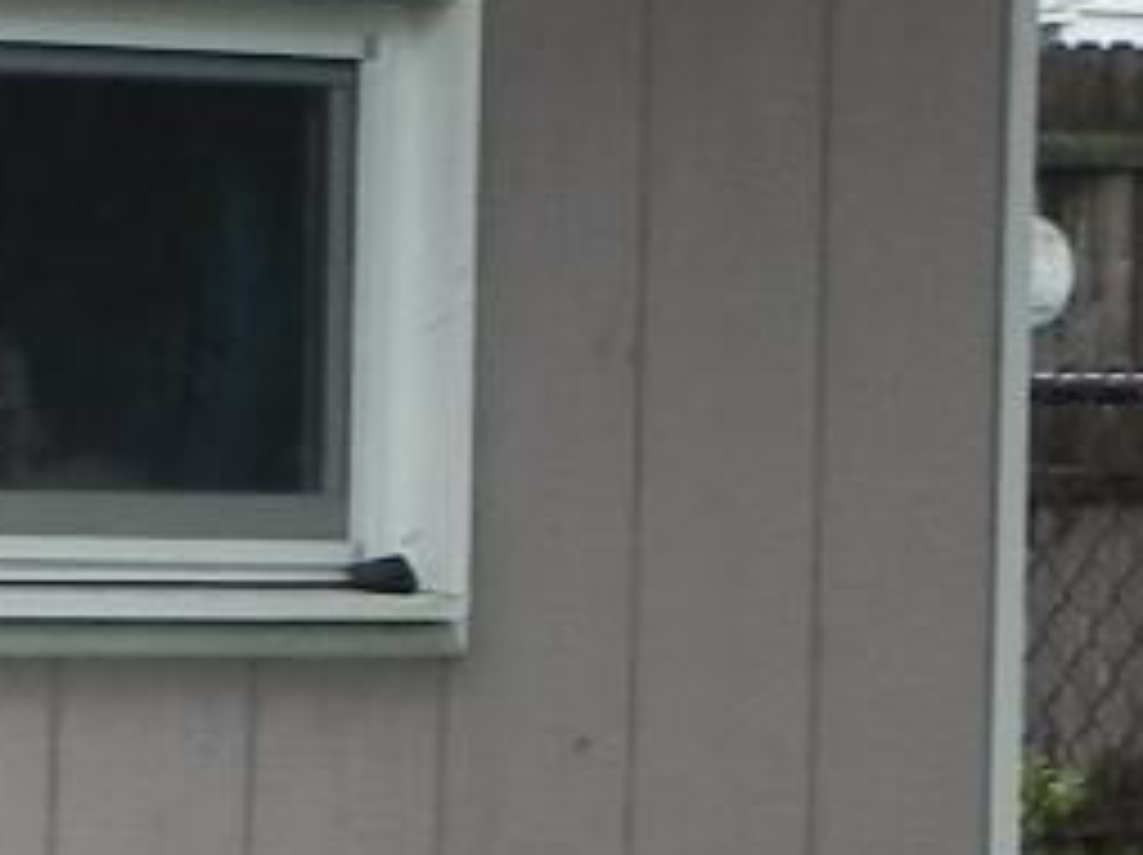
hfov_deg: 5.8
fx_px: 10853
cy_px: 608
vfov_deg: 4.5
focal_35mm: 329
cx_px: -1760
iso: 160
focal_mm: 10.3
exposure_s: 1/197
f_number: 4.5
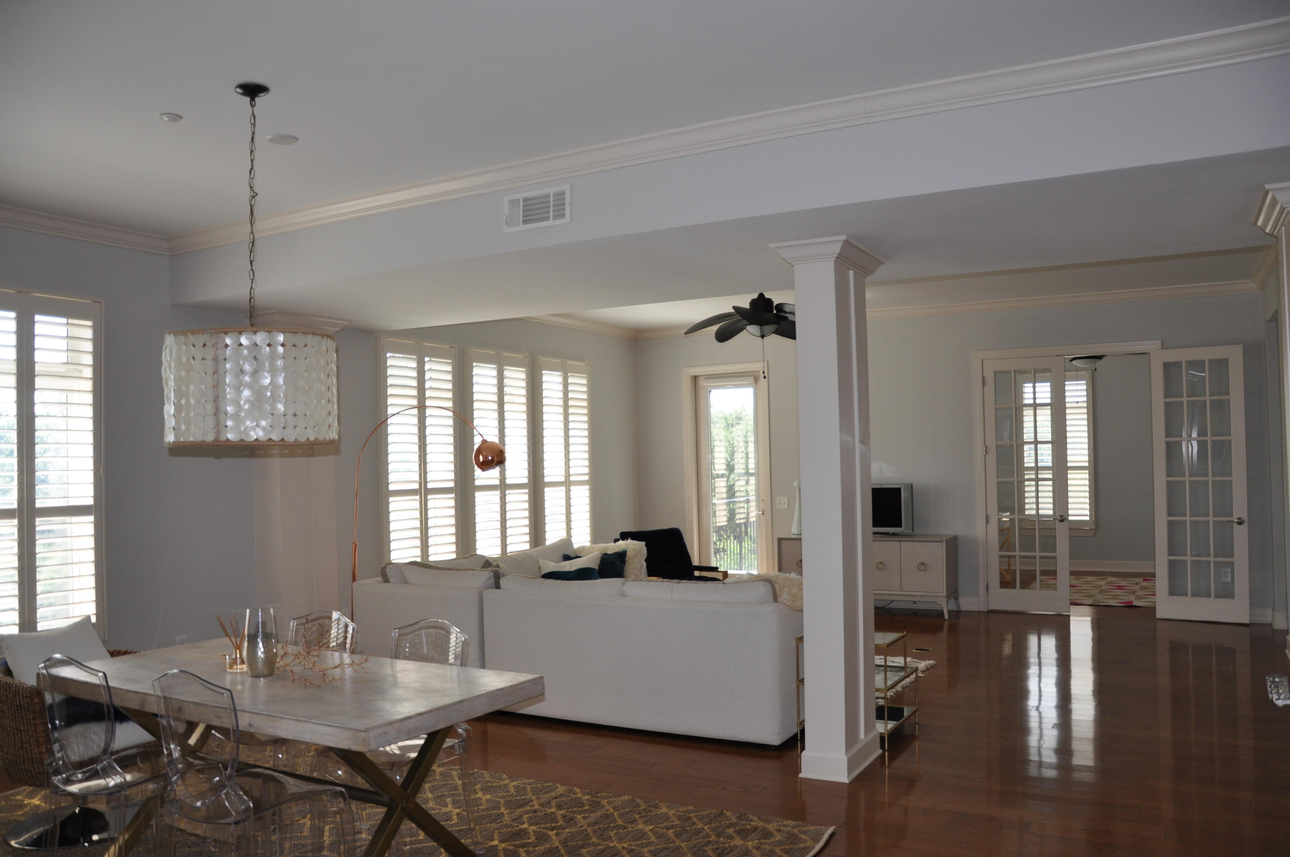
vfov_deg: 47.8
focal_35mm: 27
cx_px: 645
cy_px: 428
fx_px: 966
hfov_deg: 67.4
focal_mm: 18
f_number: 3.5
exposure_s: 1/160
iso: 320
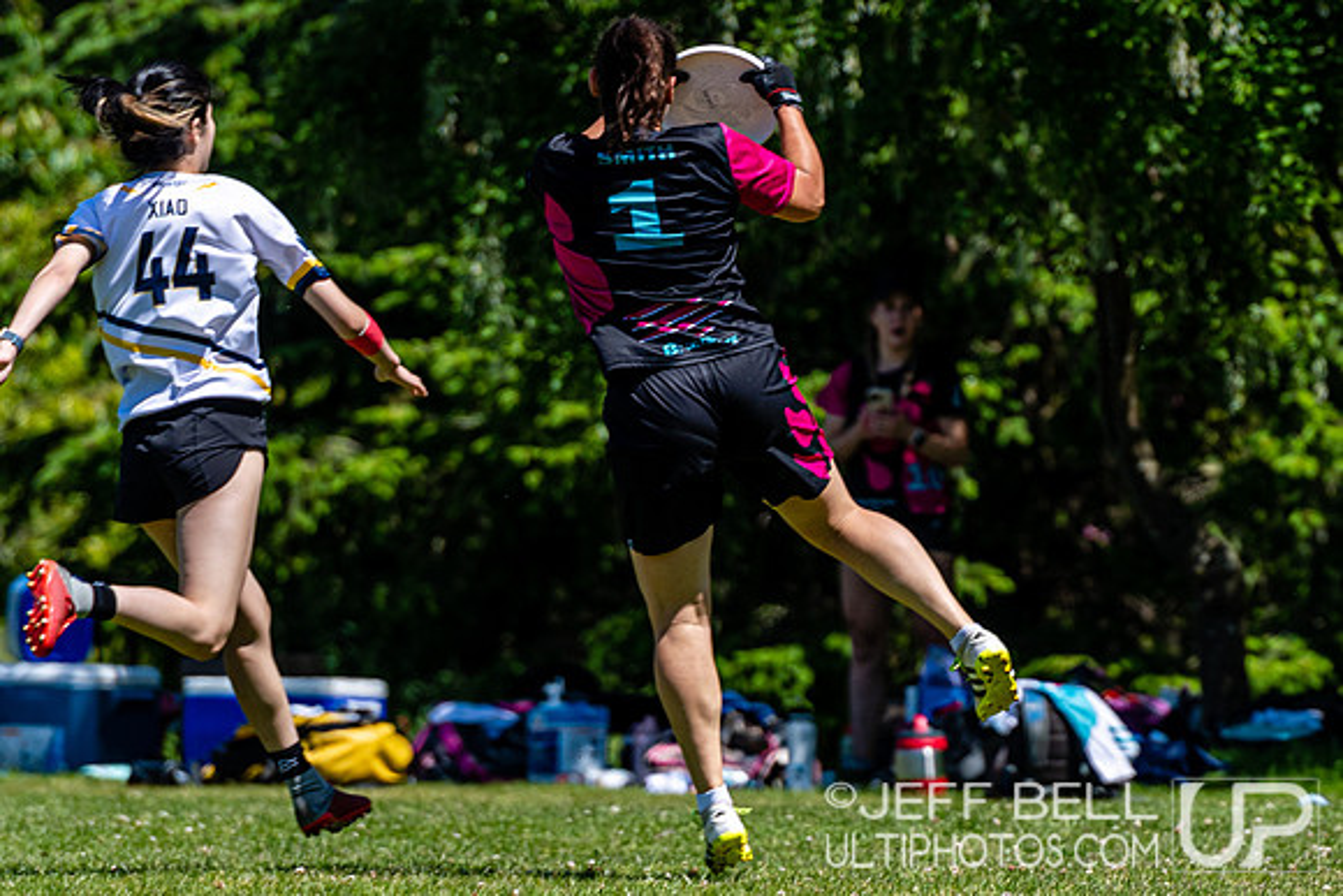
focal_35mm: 497
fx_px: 18532
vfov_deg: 2.8
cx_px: 1112
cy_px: 543
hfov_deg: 4.1
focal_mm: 200
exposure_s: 1/2000
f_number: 4
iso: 100
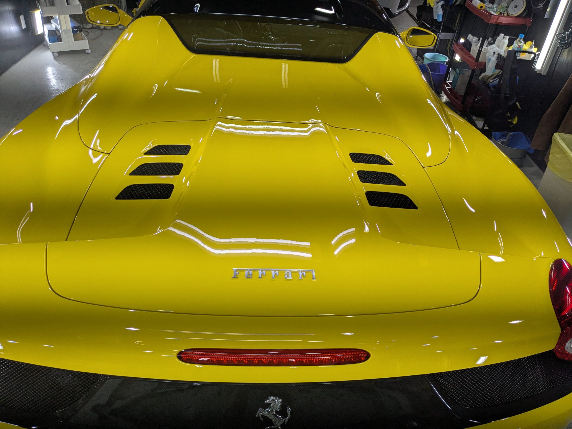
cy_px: 214
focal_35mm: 27
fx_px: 446
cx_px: 286
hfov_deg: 65.3
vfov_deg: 51.4
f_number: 1.73
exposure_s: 1/269
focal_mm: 4.38
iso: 54
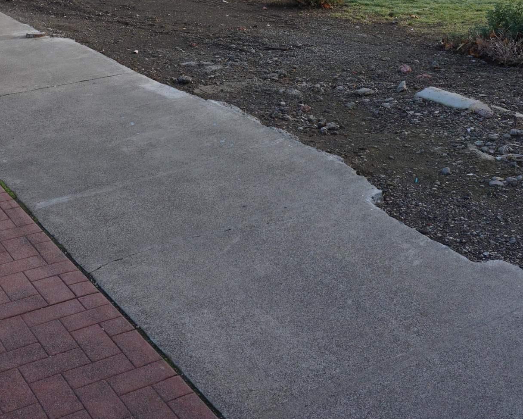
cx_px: 289
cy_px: 3
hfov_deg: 33.0
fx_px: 883
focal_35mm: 57
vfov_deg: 25.4
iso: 100
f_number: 7.1
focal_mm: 16
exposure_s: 1/100
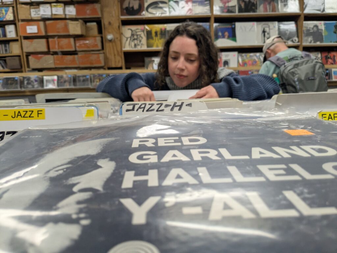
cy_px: 126
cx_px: 168
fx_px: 263
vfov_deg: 51.4
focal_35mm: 27
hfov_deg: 65.3
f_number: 1.73
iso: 152
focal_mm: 4.38
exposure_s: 1/120
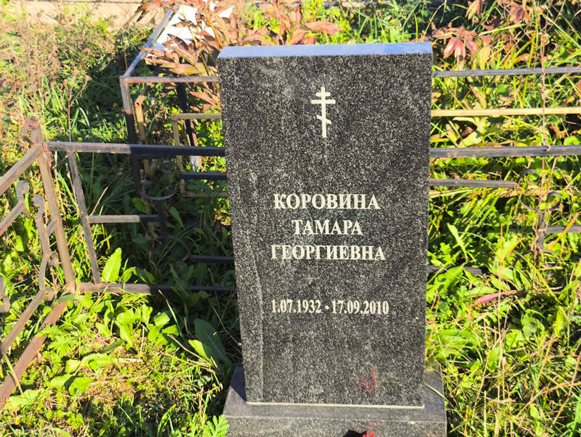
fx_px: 840
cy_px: 218
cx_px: 290
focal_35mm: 50
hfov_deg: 38.2
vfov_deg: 29.1
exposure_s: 1/432
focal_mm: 4.71
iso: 50
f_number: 1.7
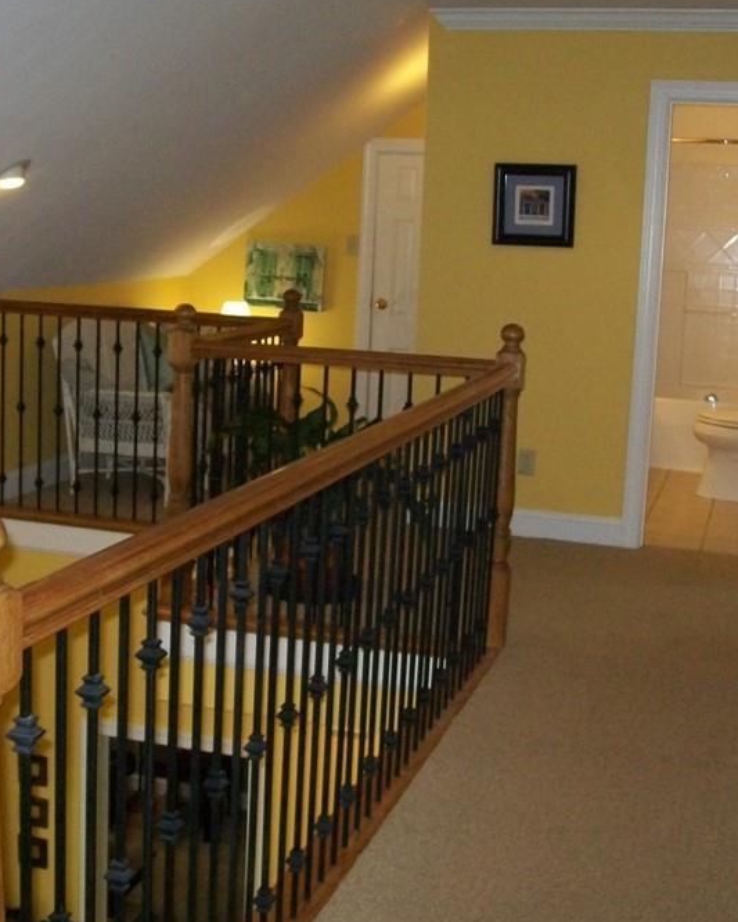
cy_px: 425
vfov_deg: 34.7
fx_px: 1474
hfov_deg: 27.7
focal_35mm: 54
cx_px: 186
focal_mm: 6
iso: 160
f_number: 2.7
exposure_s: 1/60
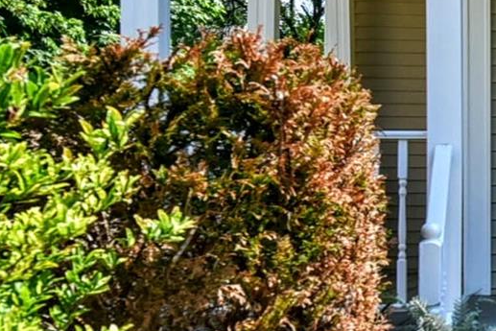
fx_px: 1309
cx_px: 850
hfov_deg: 17.9
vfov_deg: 14.4
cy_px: 198
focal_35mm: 95
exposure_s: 1/2500
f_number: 6.3
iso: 1250
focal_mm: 24
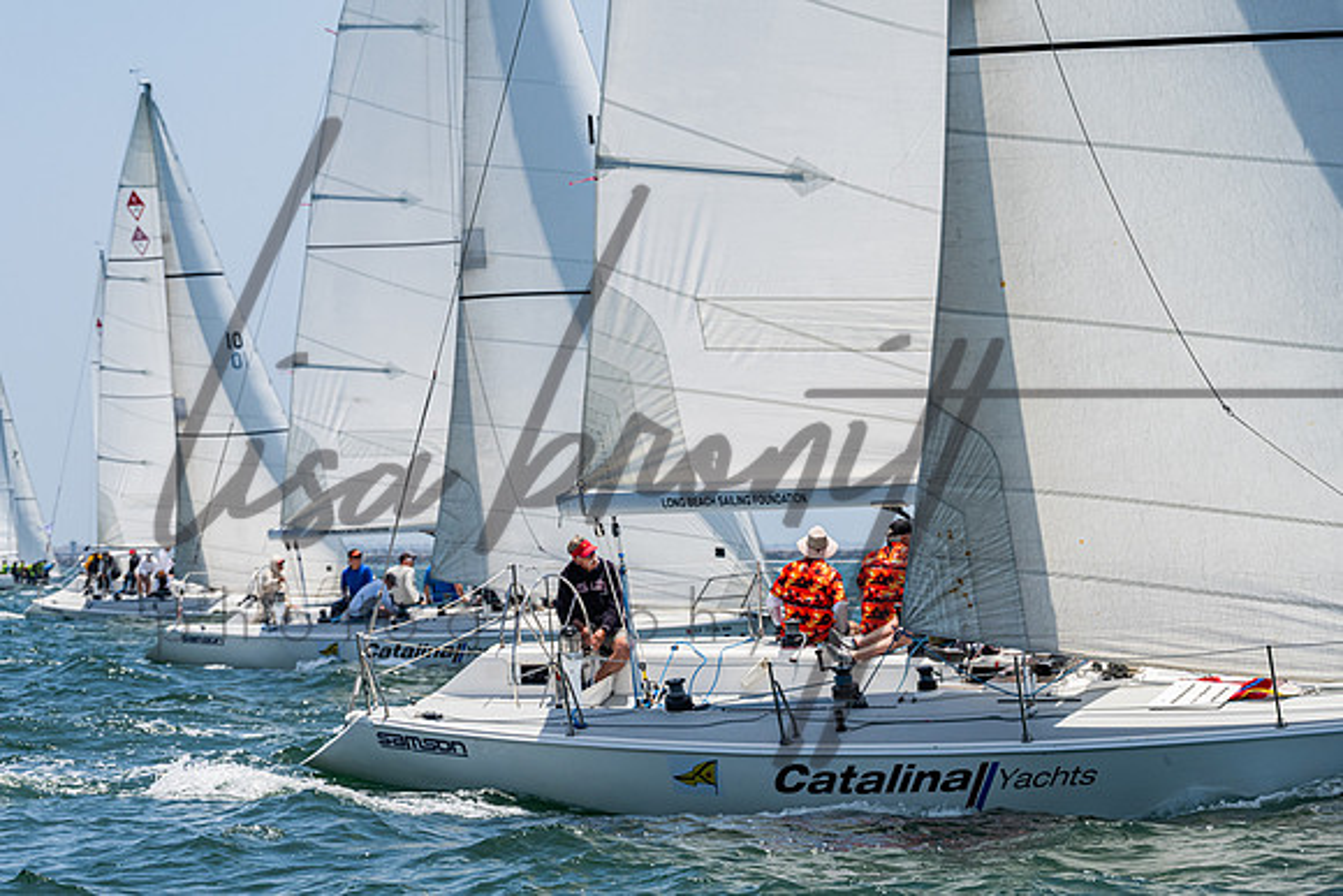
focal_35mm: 175
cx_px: 543
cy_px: 489
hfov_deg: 11.8
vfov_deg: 7.9
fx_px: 6519
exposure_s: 1/2500
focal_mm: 145
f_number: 8
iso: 400
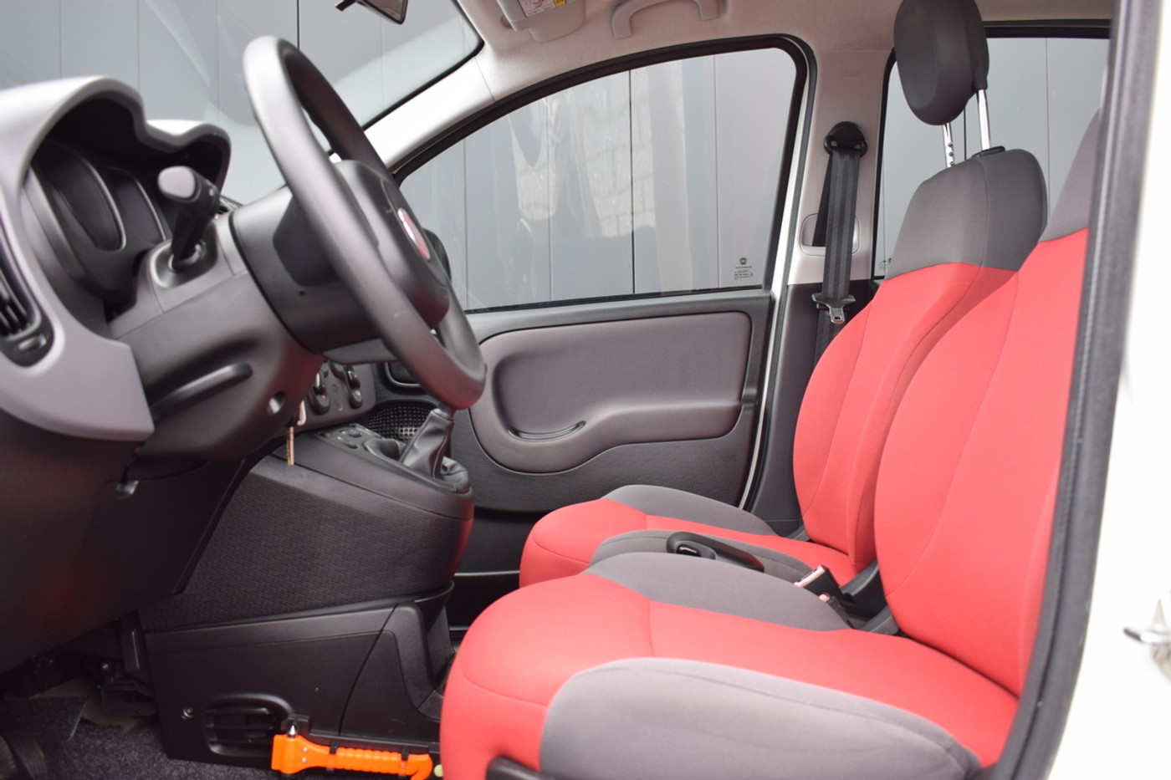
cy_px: 390
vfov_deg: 38.4
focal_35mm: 34
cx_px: 586
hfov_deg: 55.1
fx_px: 1122
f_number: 5.6
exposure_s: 1/125
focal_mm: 23
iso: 400
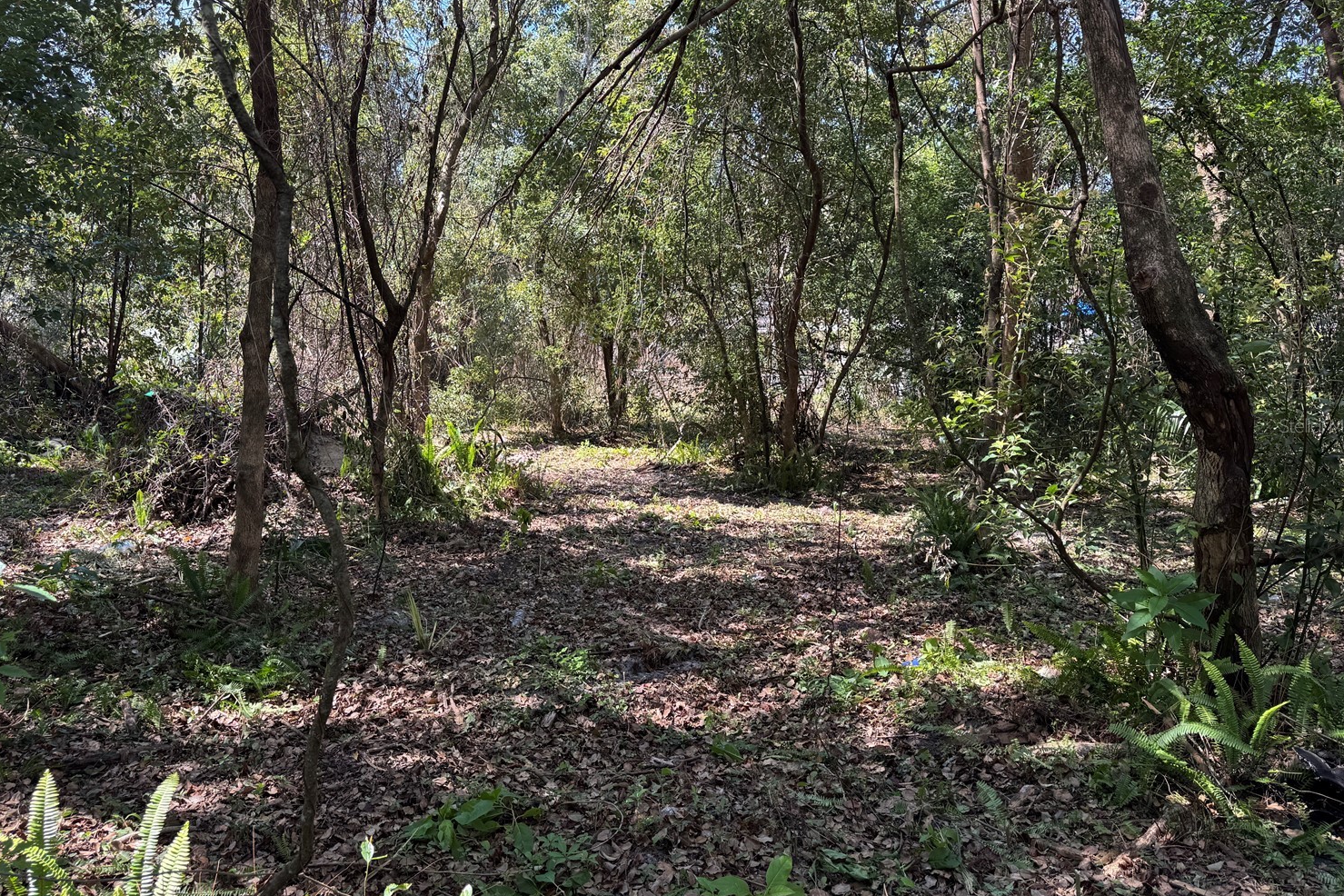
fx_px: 1008
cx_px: 638
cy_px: 425
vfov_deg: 47.9
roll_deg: -0.2
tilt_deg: -8.6
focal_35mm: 27
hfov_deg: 67.3
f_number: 1.78
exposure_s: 1/328
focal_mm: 6.76
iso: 80
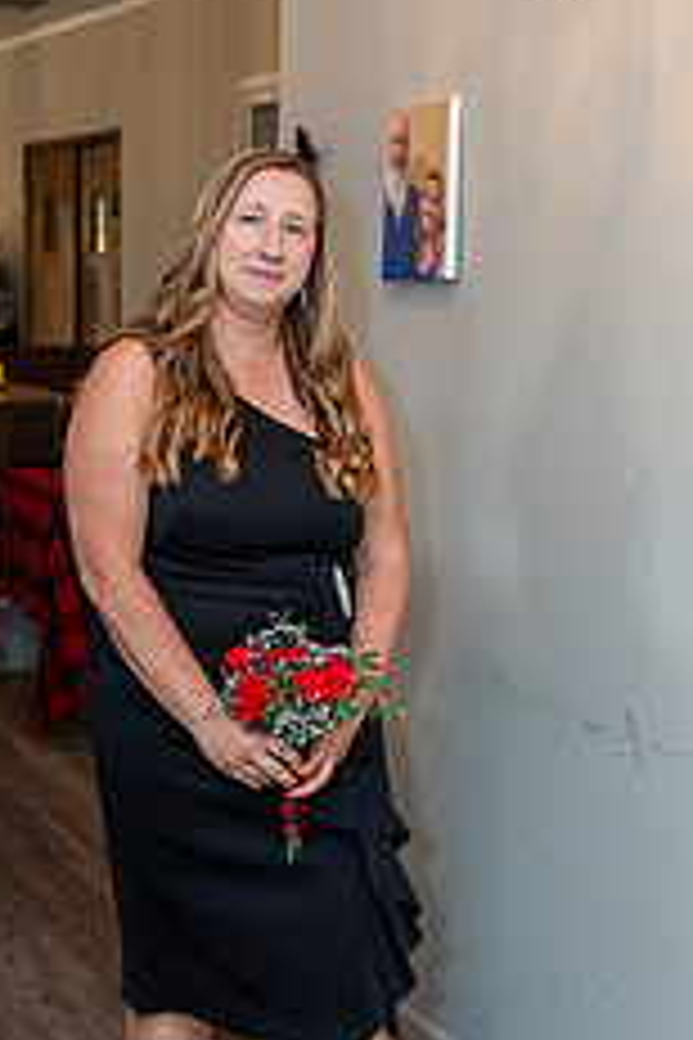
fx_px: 2137
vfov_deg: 27.3
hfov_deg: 18.4
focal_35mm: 74
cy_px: 437
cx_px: 218
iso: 1250
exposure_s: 1/125
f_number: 2.8
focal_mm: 38
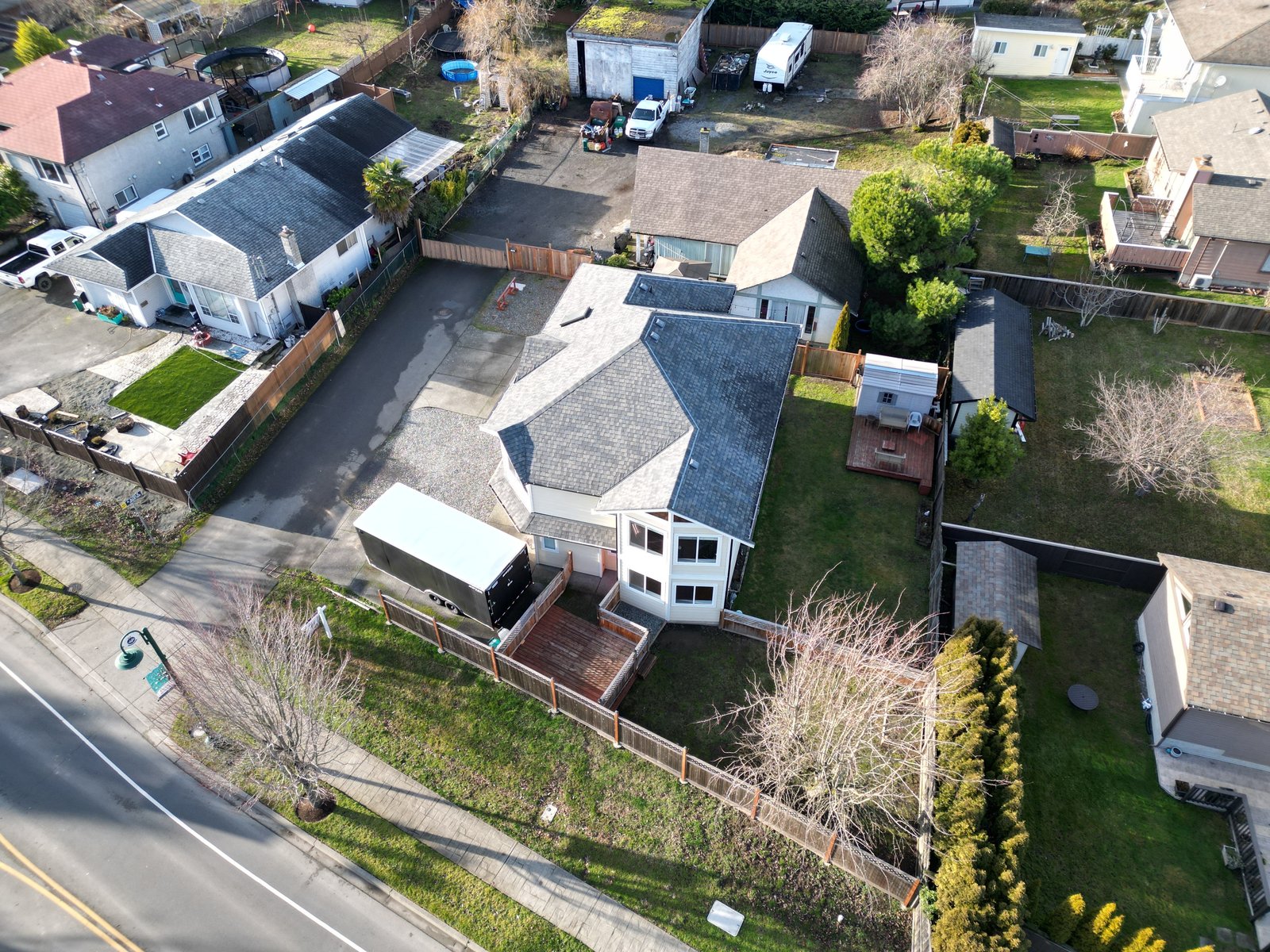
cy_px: 476
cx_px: 635
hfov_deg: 71.6
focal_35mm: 24
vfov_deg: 56.8
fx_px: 881
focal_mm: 6.72
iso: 100
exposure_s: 1/40
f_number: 1.7
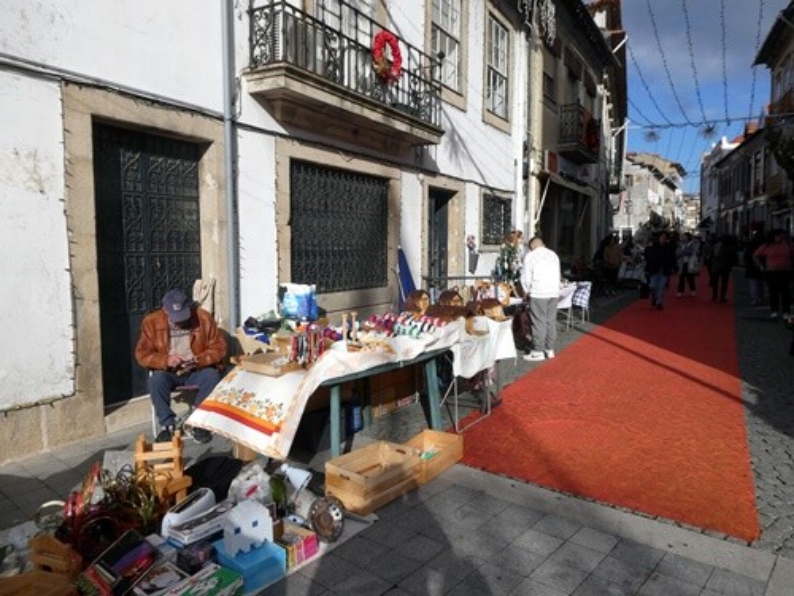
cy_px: 298
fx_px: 550
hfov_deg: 71.6
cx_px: 397
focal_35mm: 24
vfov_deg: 56.8
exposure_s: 1/800
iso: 80
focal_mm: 4.3
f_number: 4.5
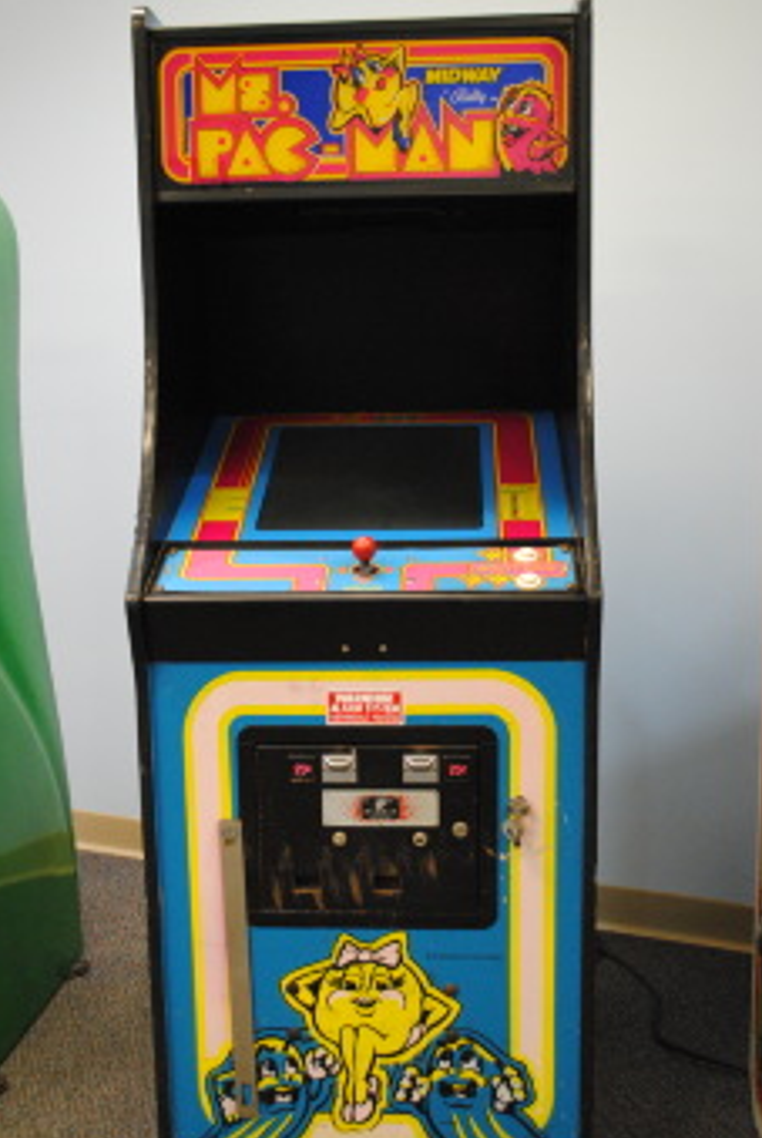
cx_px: 359
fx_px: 1456
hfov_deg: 29.3
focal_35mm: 46
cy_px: 618
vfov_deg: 42.7
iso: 1000
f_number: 4.2
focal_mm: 26
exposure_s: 1/30
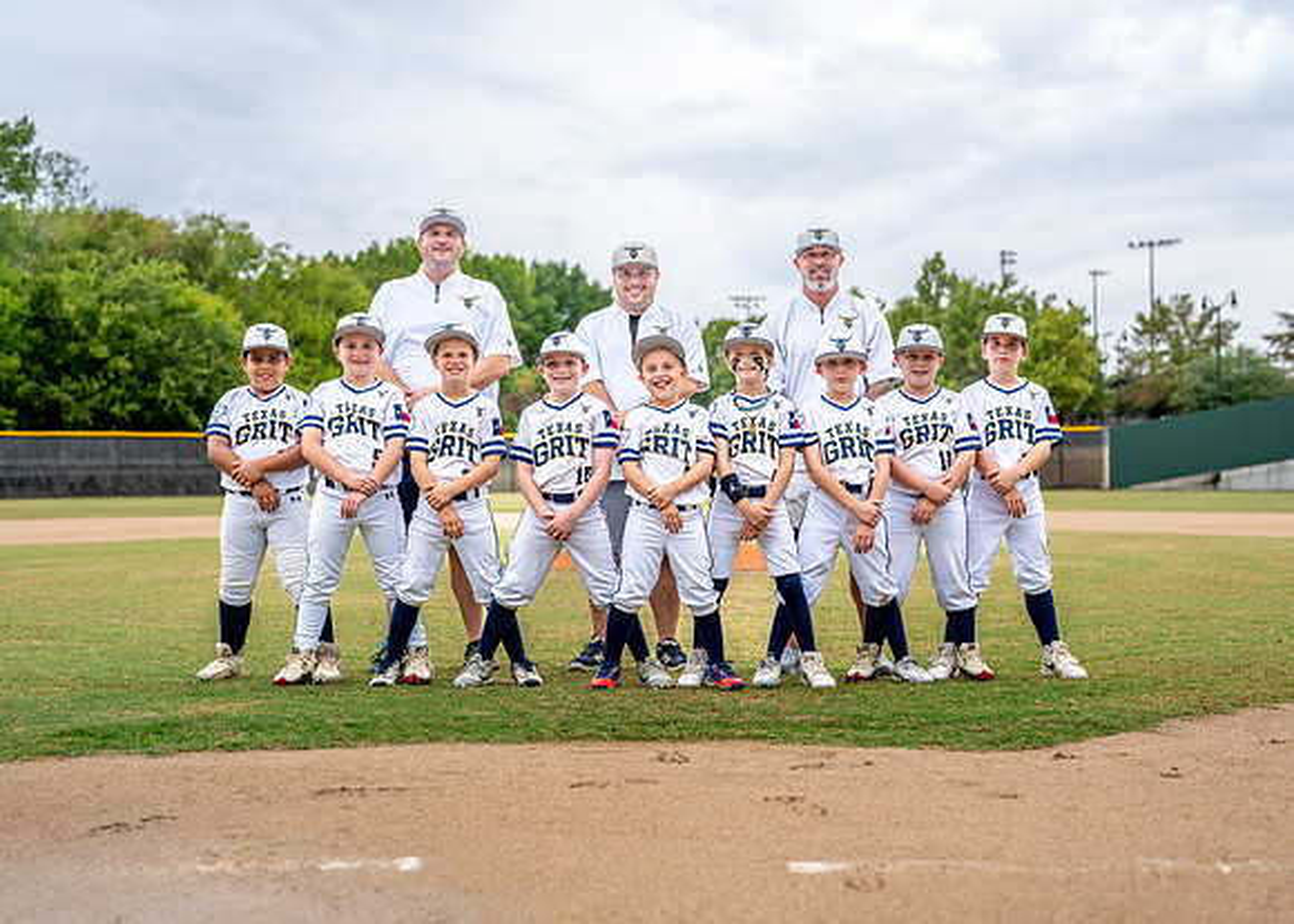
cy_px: 462
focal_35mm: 53
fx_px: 1962
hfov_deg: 36.5
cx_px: 647
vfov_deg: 26.5
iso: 160
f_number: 2.5
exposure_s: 1/500
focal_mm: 50
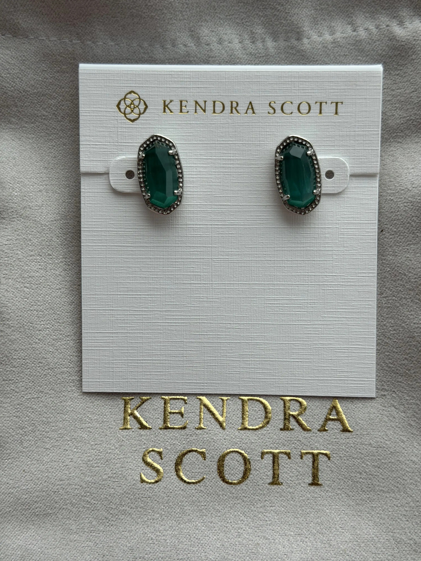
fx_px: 778
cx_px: 210
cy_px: 280
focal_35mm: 48
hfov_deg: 30.3
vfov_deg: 39.7
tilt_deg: -75.2
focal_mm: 6.76
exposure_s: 1/534
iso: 64
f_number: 1.78
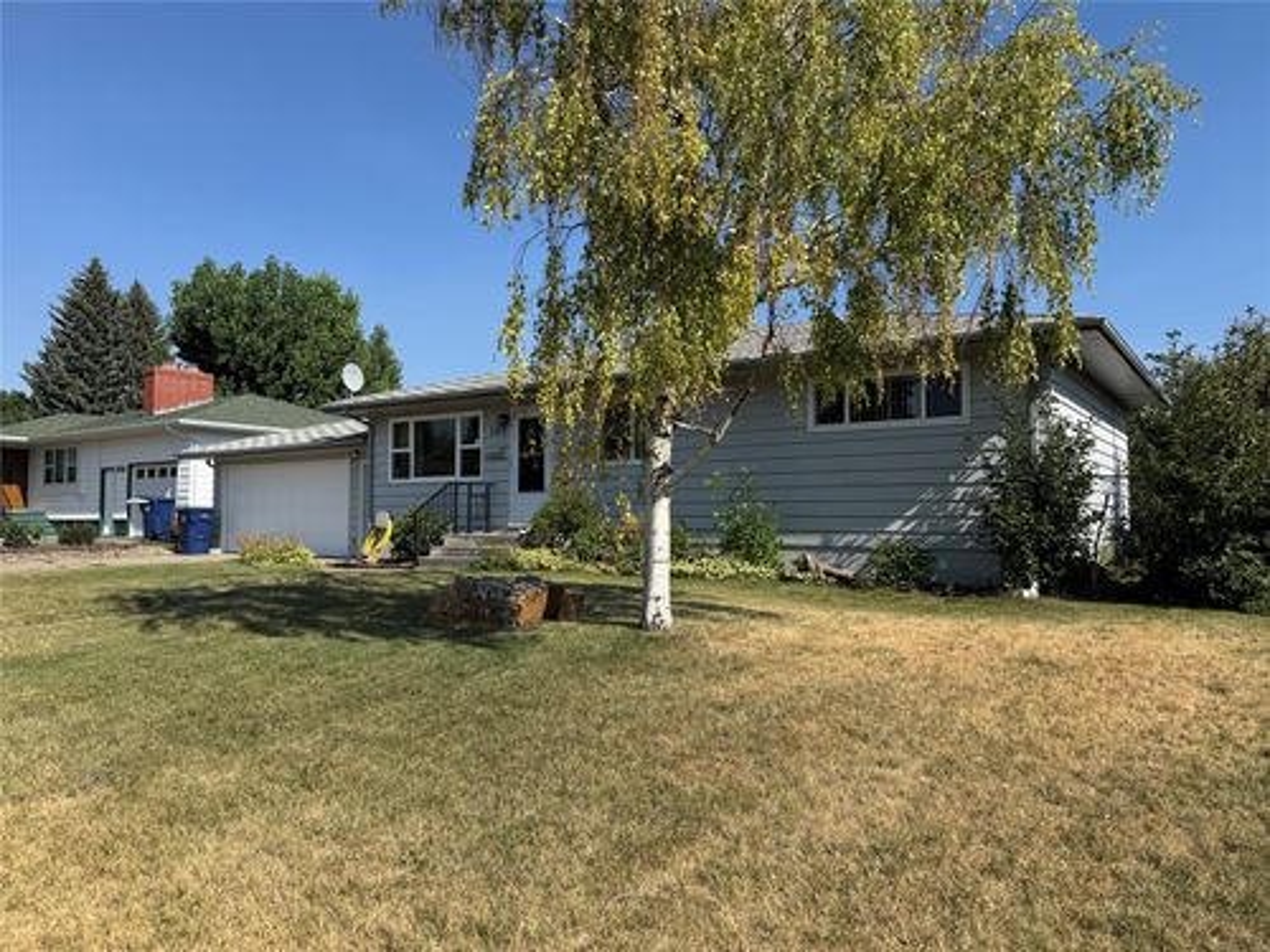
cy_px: 476
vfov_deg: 56.8
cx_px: 635
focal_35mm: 24
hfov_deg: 71.6
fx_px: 881
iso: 80
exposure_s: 1/4310
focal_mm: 6.76
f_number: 1.78
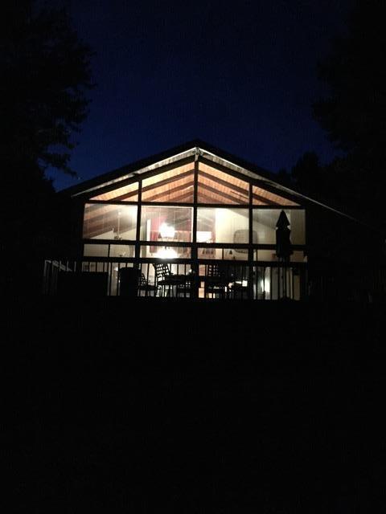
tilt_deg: +11.6
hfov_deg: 48.2
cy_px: 257
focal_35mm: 29
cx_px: 193
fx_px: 431
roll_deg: -1.6
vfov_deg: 61.7
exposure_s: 1/15
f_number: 2.2
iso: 2000
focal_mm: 4.15
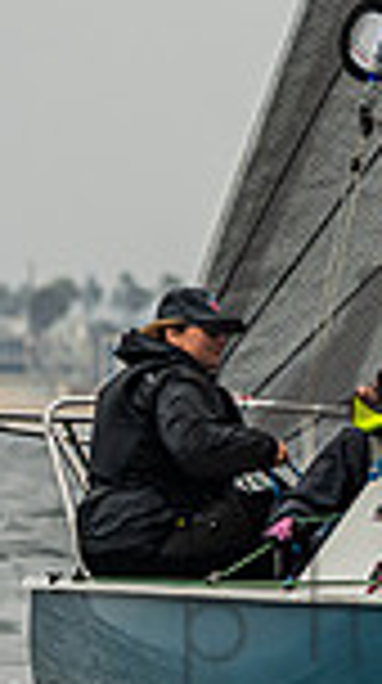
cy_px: 316
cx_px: 885
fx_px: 17527
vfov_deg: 2.2
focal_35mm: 969
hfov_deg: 1.2
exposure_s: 1/4000
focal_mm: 190
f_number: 5
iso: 280
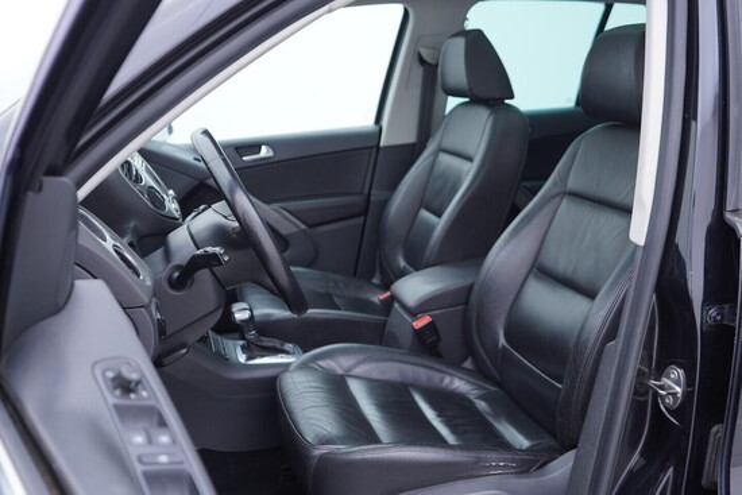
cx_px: 371
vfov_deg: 36.9
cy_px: 248
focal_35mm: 36
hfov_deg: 53.1
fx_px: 742
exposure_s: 1/40
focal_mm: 24
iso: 125
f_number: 2.8
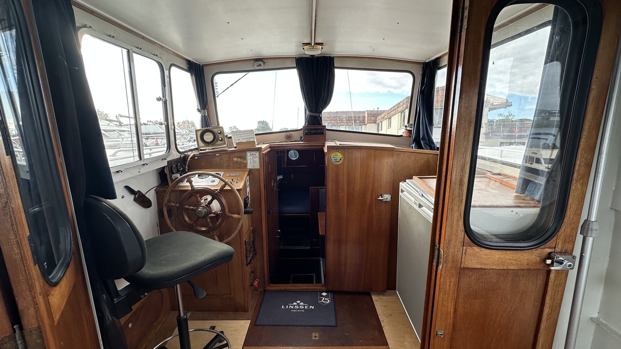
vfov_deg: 67.0
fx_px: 263
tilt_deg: -8.5
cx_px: 313
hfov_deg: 99.4
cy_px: 184
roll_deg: +0.3
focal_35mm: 16
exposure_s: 1/150
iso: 40
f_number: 2.2
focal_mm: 2.22
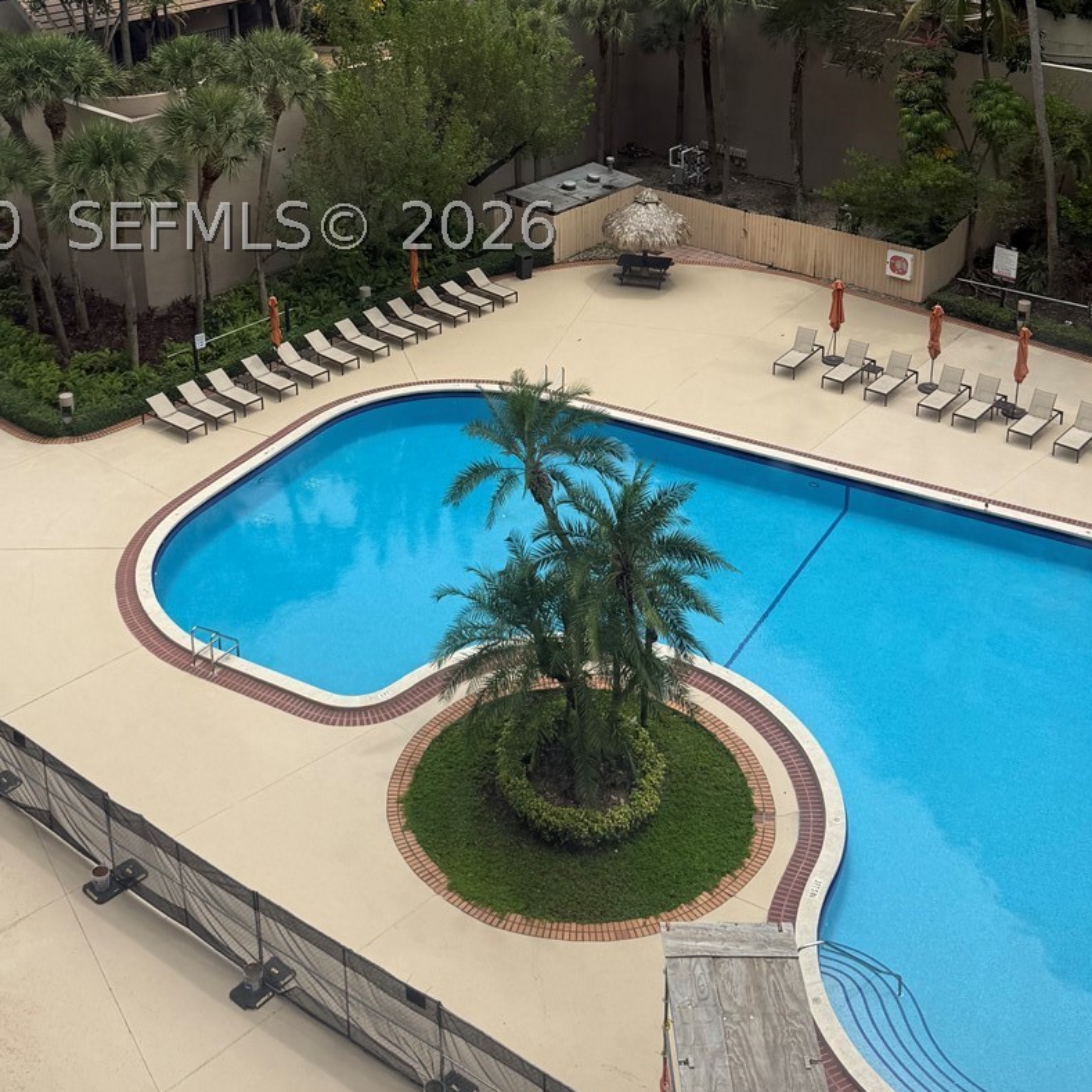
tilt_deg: -19.4
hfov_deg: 39.1
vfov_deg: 37.8
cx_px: 475
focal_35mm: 43
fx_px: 1535
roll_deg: +0.9
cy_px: 227
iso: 80
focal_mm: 6.76
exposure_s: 1/1855
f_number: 1.78
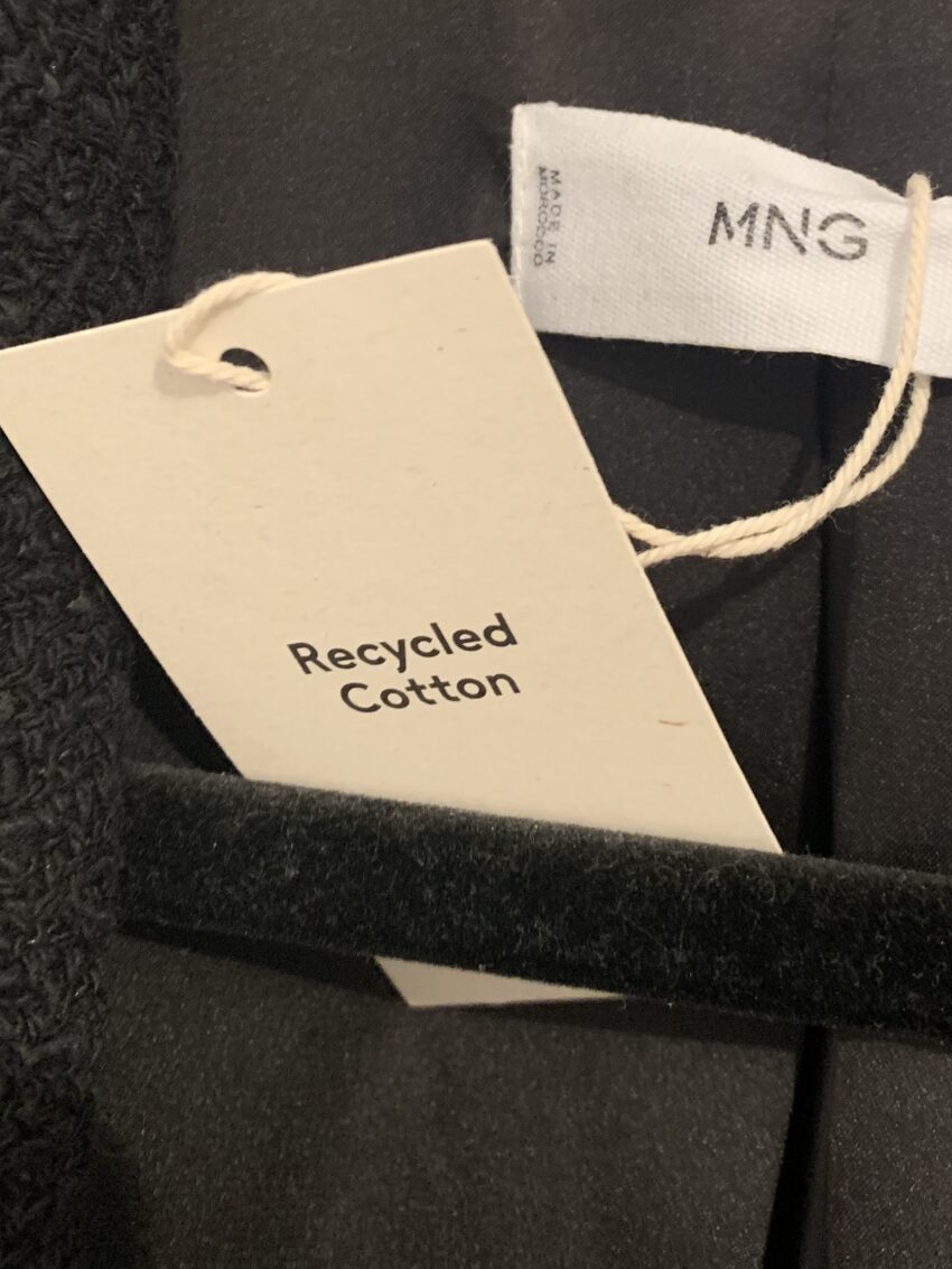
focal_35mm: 47
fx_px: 1723
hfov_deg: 30.3
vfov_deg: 38.9
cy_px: 262
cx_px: 735
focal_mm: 4.25
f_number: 1.8
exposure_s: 1/30
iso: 500
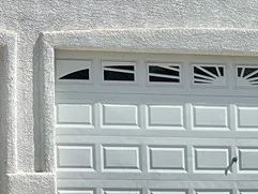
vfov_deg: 14.4
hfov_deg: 18.2
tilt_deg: +8.2
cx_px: -60
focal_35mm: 102
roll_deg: -0.3
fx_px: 761
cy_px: 30
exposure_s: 1/9709
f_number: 1.78
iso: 80
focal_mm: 6.86
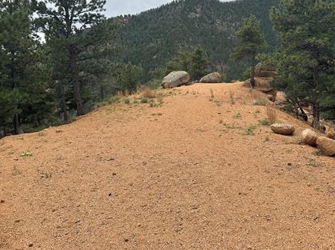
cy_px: 88
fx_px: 338
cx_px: 166
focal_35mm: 35
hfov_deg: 52.7
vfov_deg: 40.2
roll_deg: -0.7
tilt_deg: -6.8
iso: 80
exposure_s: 1/2203
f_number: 1.78
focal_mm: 6.86
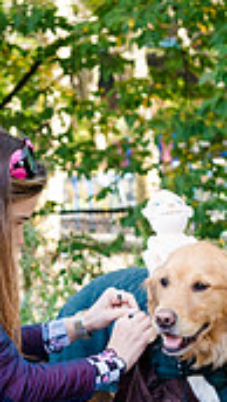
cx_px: 146
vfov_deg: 11.1
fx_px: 2061
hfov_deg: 6.3
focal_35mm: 193
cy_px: 337
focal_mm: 48
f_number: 5
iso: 1000
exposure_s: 1/250
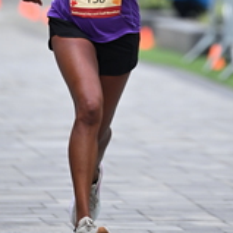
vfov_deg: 3.2
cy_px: -133
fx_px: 4150
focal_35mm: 545
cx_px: 159
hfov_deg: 3.2
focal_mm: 185
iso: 640
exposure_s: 1/2000
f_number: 2.8
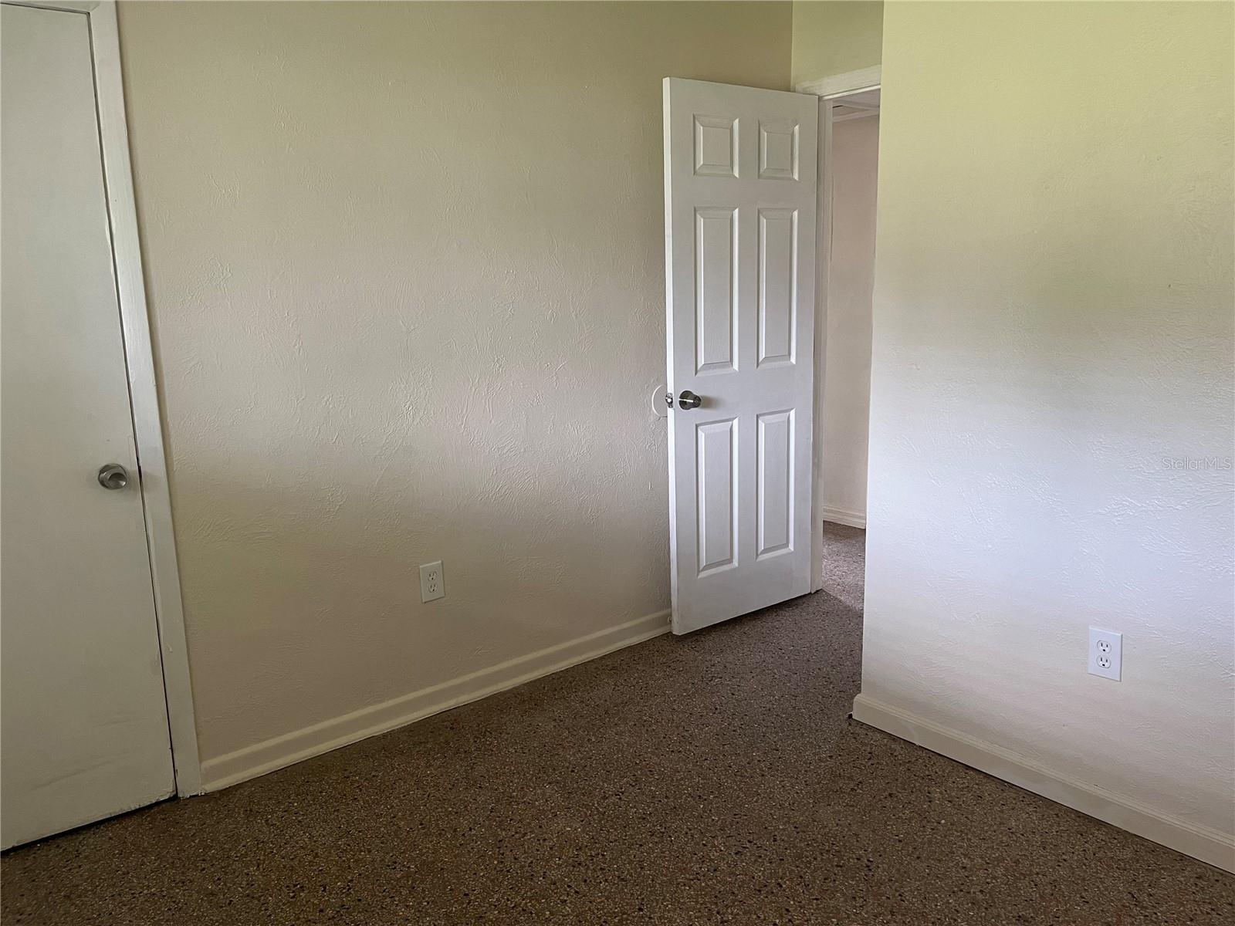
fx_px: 928
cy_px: 463
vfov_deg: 53.1
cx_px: 618
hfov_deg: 67.3
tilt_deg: -11.5
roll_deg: +1.5
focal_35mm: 26
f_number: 1.6
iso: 160
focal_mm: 5.1
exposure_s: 1/60
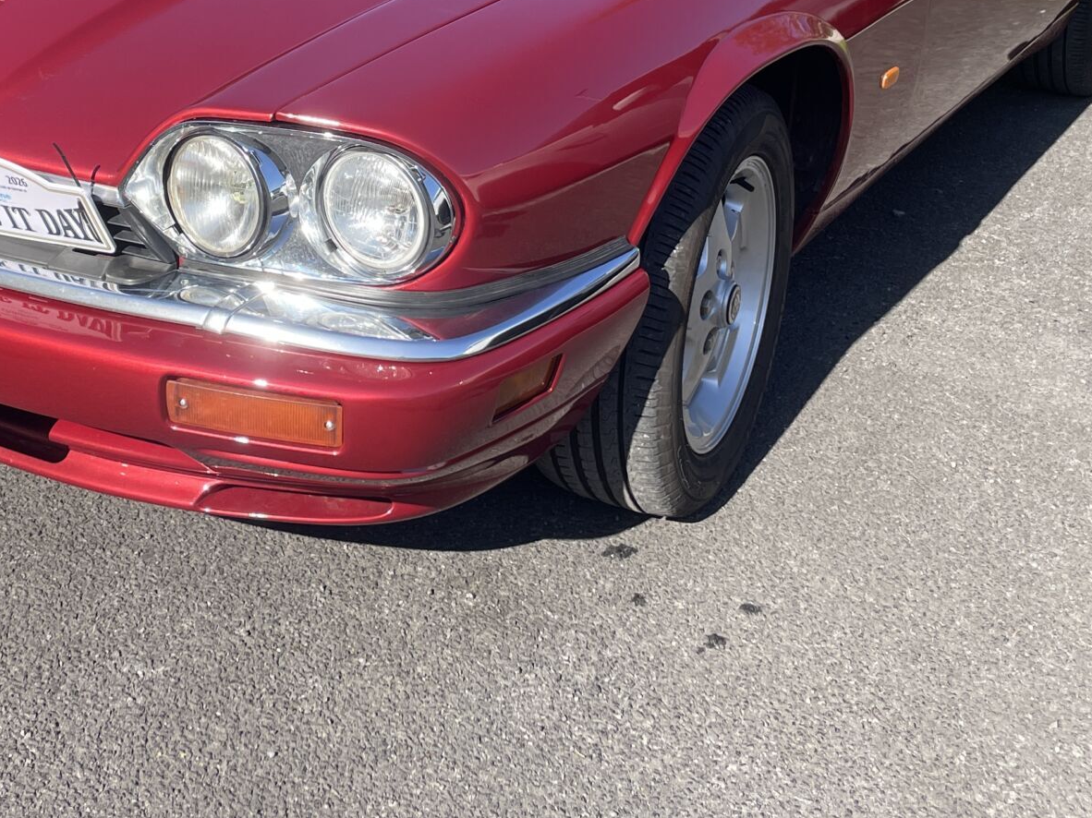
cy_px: 76
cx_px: 369
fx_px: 1735
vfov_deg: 25.7
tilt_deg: -16.5
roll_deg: -2.0
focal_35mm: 55
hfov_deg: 34.6
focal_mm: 4.2
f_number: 1.6
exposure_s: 1/1825
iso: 32
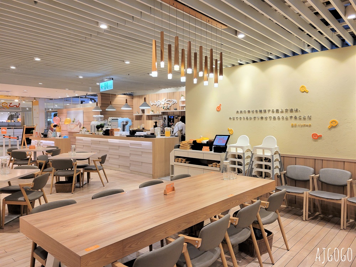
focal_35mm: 26
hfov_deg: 67.3
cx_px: 178
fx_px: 267
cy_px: 134
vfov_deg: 53.1
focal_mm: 5.4
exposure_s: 1/119
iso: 125
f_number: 1.8
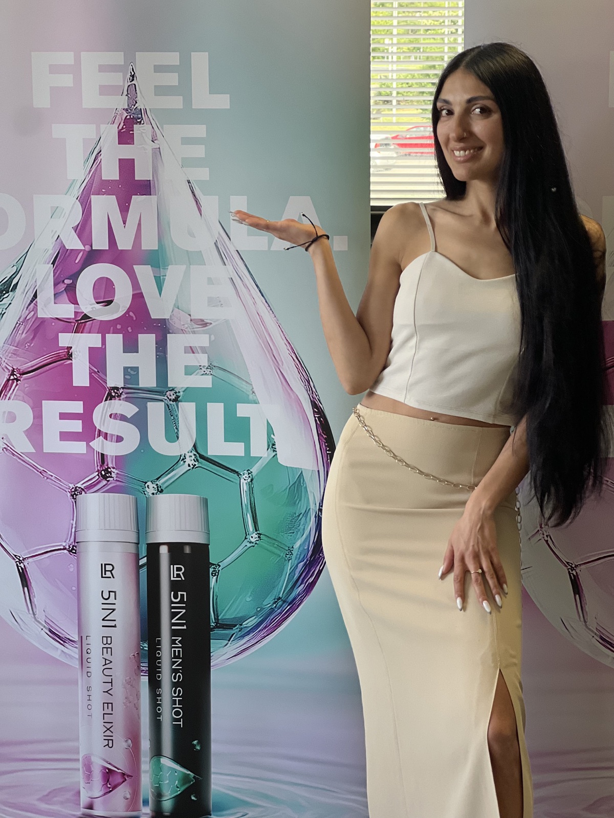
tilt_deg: -11.0
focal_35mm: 77
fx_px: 1821
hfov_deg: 19.1
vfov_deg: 25.3
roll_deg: +1.4
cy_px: 409
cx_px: 307
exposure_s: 1/100
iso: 100
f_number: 2.8
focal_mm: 9
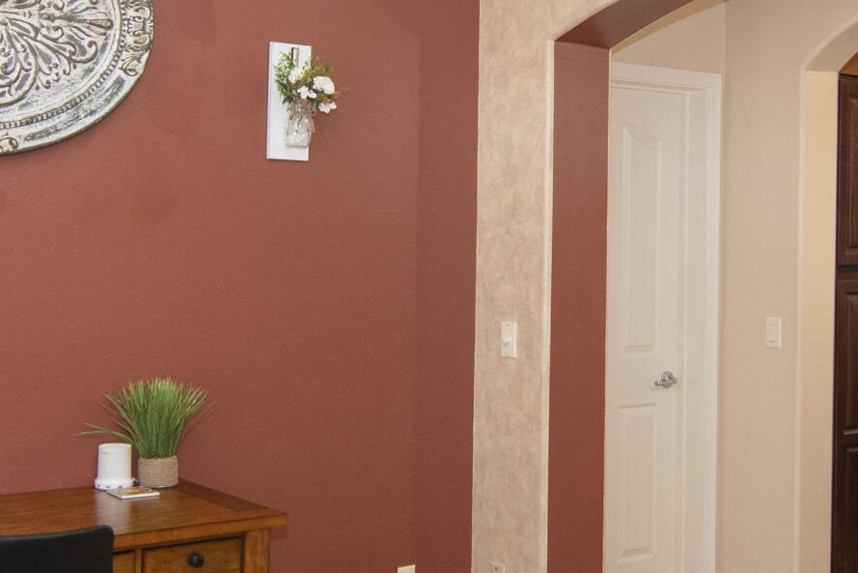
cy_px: 220
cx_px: 453
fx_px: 1287
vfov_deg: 25.0
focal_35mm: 54
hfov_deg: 36.9
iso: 640
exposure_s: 1/60
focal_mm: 11
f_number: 4
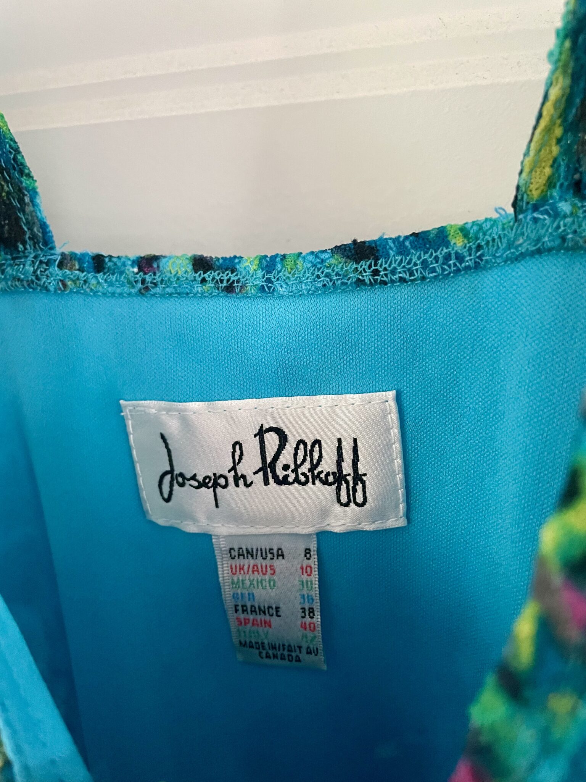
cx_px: 293
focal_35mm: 26
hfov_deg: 53.1
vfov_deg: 67.3
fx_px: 587
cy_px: 391
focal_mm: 4.2
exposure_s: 1/48
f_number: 1.6
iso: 500
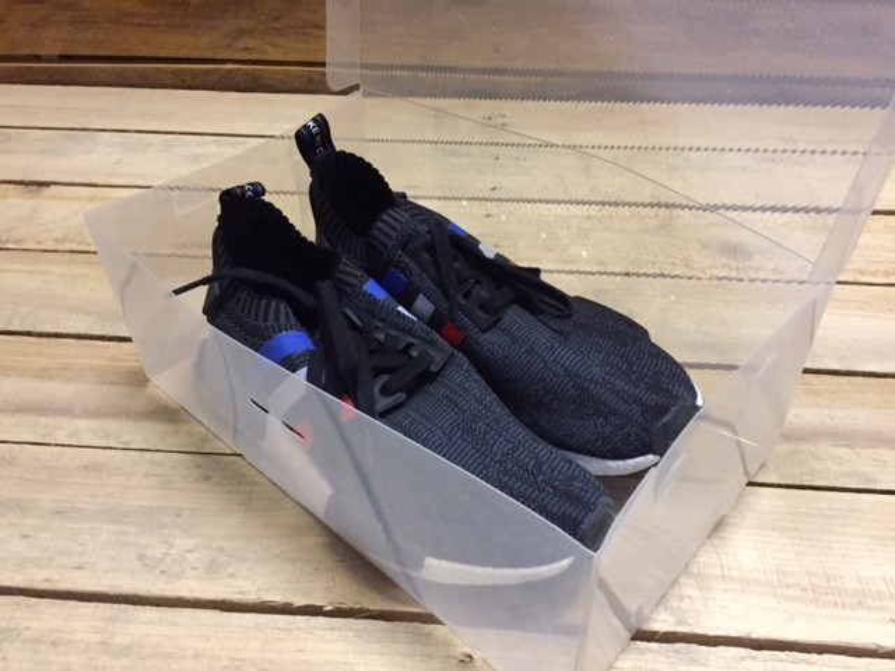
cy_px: 336
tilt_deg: -43.9
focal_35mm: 29
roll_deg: +2.2
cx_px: 448
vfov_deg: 48.2
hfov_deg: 61.7
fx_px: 750
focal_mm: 4.15
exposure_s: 1/17
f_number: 2.2
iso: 500
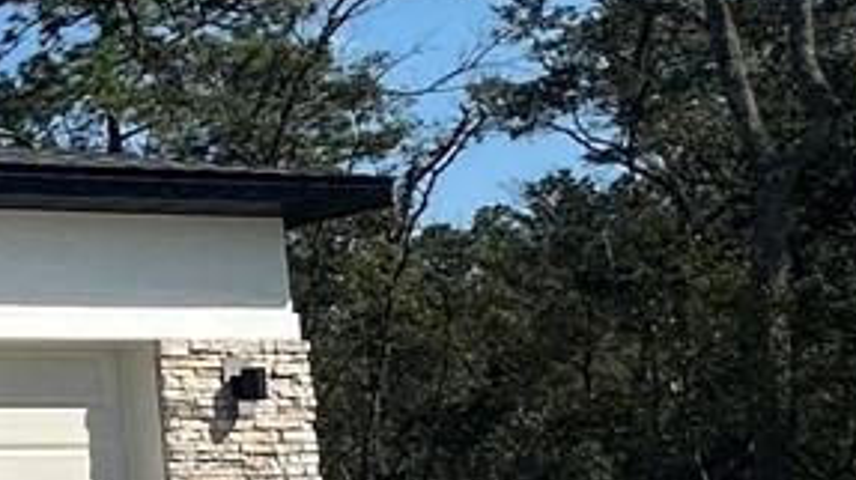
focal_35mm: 85
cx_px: -865
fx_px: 1928
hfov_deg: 17.6
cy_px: 385
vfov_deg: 14.1
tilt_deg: +7.0
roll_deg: +2.6
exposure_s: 1/3509
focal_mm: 2.22
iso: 50
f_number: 2.2
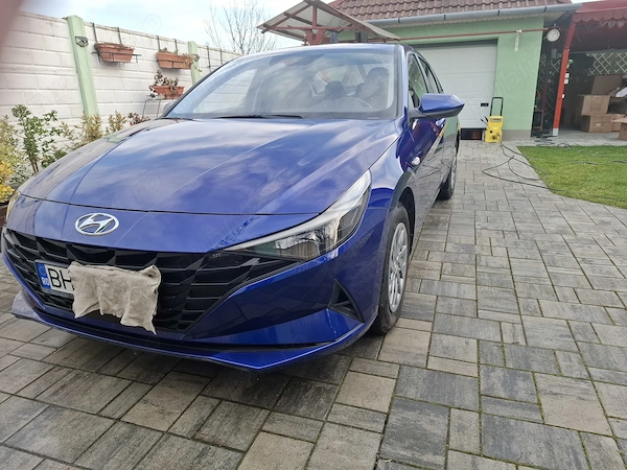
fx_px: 417
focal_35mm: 23
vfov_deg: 58.9
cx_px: 314
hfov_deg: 73.9
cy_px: 235
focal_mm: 5.54
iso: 50
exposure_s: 1/317
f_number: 1.8
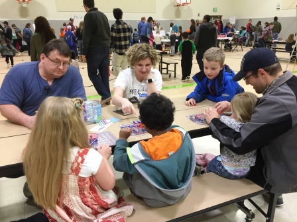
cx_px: 148
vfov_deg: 48.2
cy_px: 111
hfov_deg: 61.7
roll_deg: +0.0
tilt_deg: -19.3
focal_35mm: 29
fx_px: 249
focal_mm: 4.15
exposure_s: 1/30
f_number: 2.2
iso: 80
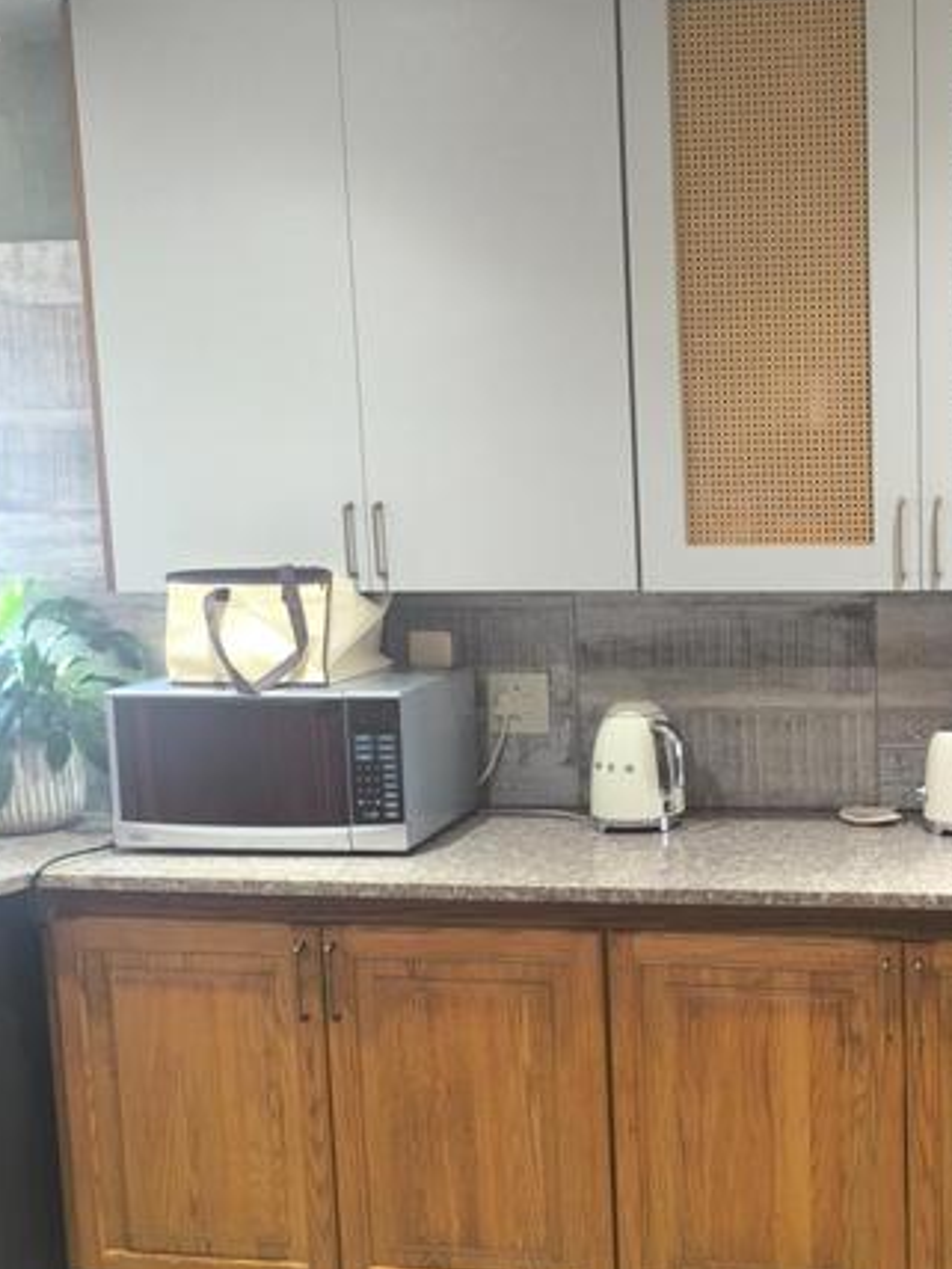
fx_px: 1577
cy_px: 691
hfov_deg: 31.9
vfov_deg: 43.8
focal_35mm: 43
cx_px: 866
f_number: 1.65
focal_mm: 6.14
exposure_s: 1/33.3
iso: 1000
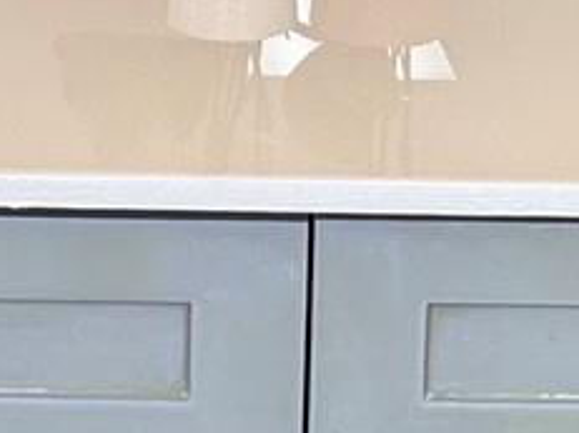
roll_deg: -1.4
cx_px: 268
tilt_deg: -14.6
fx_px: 1622
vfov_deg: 14.6
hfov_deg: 20.2
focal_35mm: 97
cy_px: -120
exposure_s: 1/143
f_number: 2.2
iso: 40
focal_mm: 2.22
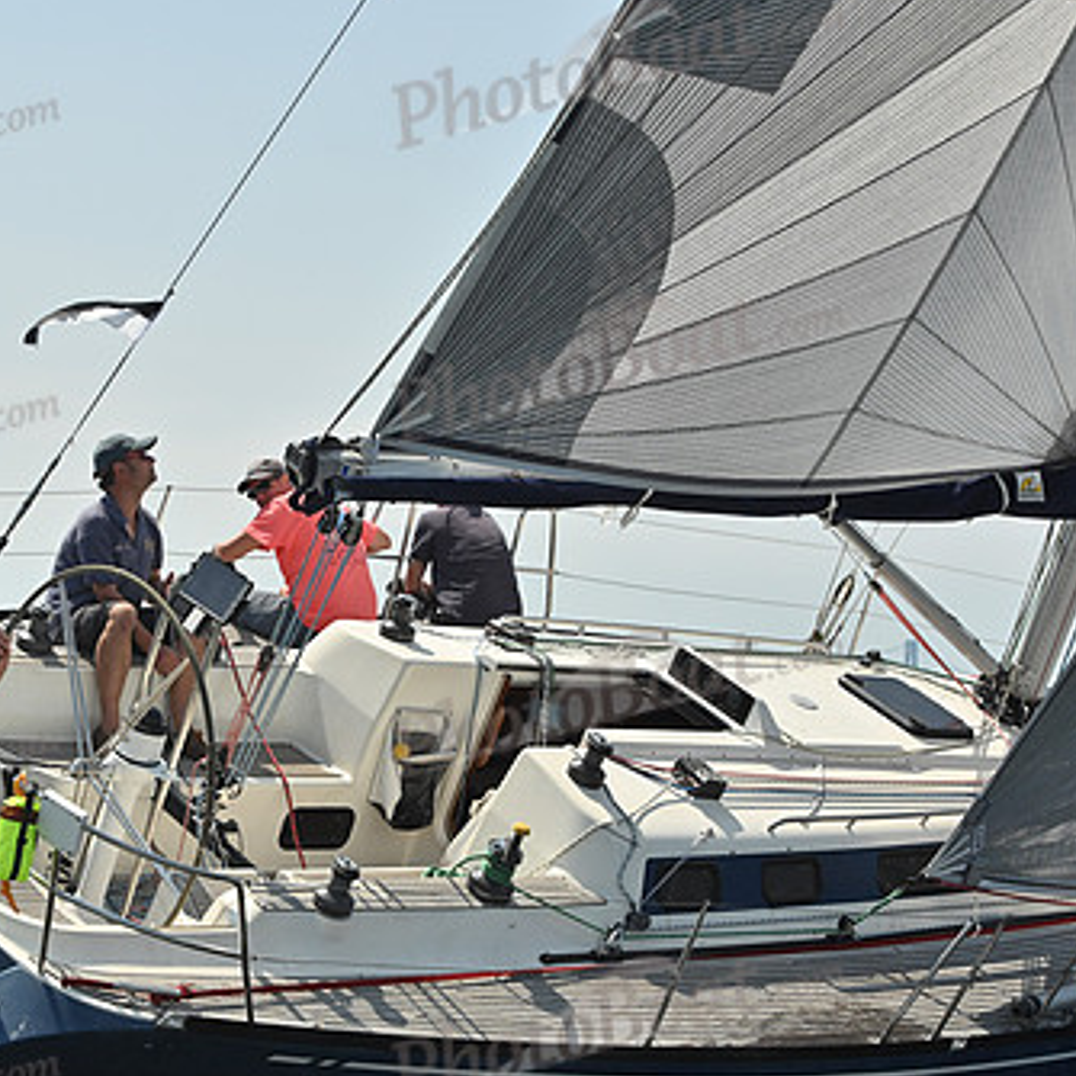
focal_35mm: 103
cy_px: 573
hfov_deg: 16.8
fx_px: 3622
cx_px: 228
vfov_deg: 16.9
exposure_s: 1/1250
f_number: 9
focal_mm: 70
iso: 320
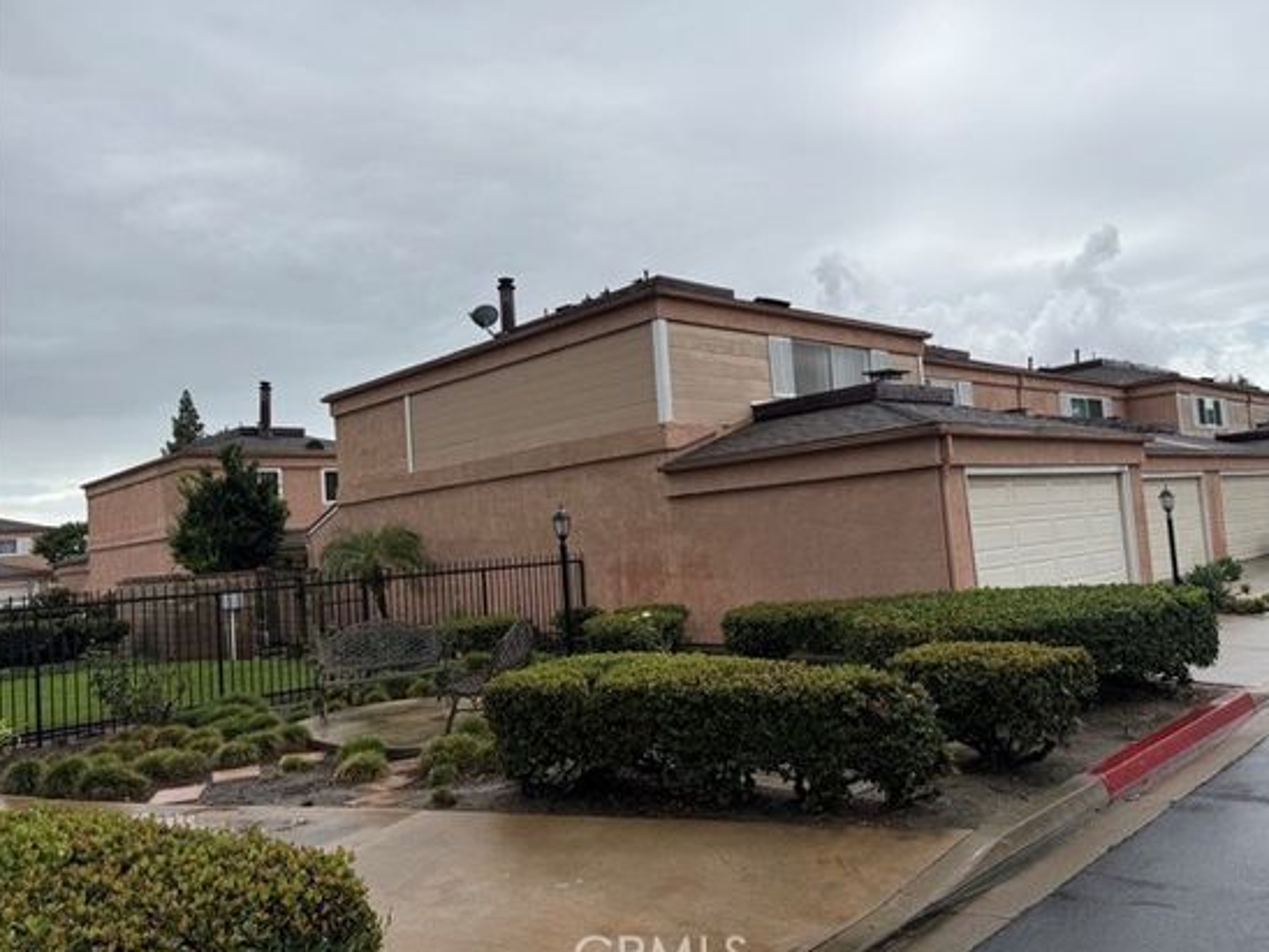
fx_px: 953
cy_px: 471
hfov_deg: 67.2
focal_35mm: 26
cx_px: 678
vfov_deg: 53.1
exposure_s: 1/3953
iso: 80
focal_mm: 6.76
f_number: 1.78
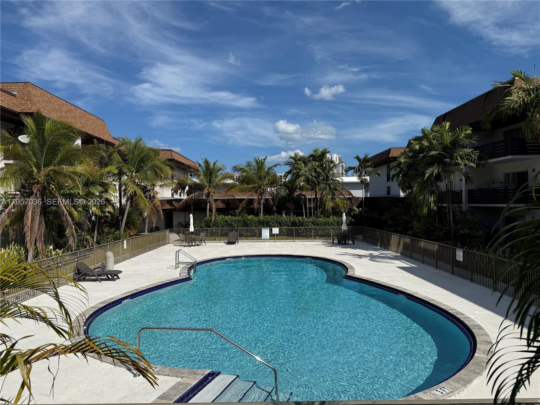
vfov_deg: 56.8
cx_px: 270
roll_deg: +1.2
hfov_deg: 71.6
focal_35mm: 24
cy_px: 202
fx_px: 374
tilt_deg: +0.3
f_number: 1.78
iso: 80
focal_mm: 6.76
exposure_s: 1/9091
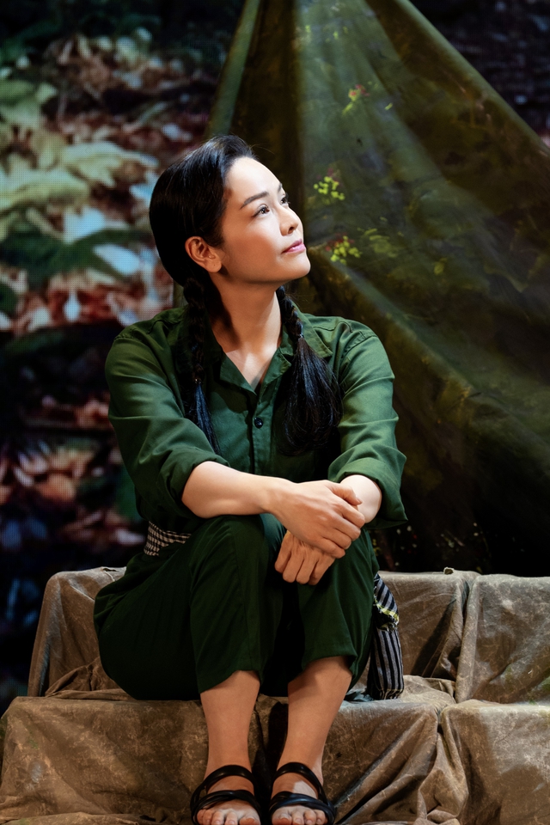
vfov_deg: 7.5
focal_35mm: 273
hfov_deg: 5.0
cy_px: 412
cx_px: 275
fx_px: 6256
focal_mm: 182
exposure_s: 1/500
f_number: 3.5
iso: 1250
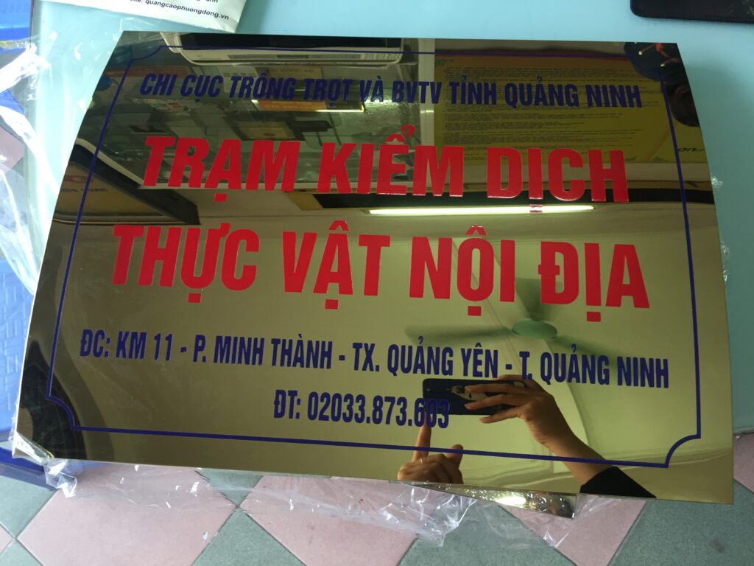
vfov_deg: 48.2
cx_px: 377
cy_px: 283
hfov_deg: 61.7
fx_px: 632
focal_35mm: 29
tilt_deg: -71.2
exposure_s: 1/33
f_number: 2.2
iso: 125
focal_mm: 4.15
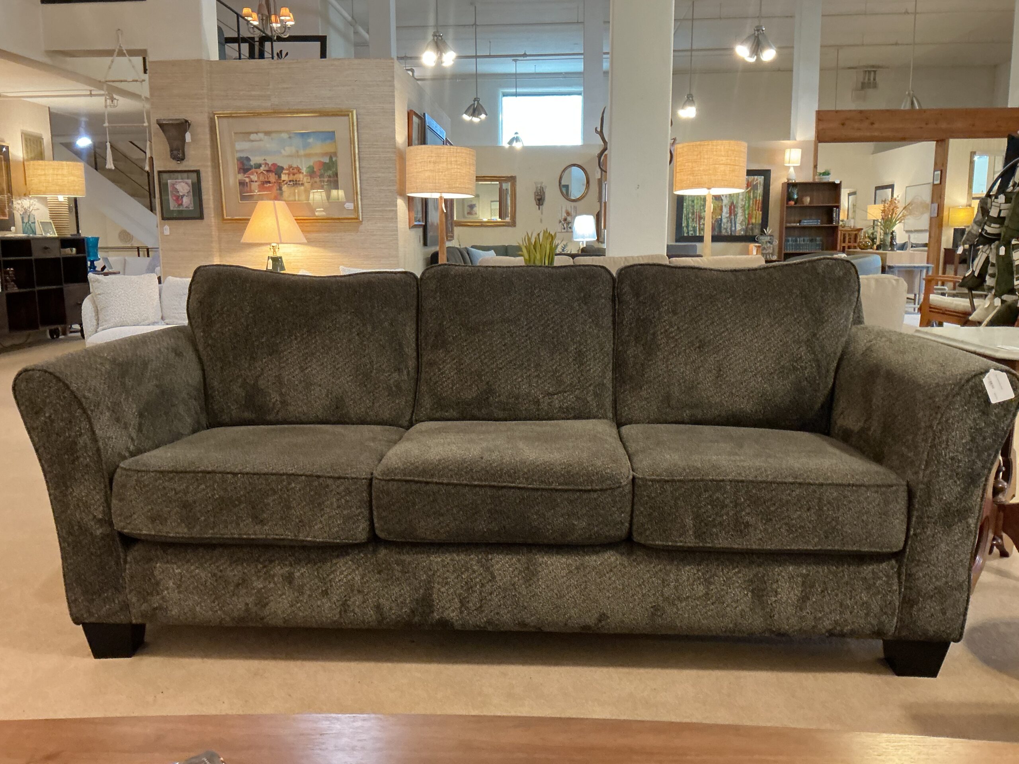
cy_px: 382
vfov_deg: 48.2
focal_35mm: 29
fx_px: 854
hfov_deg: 61.7
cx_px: 510
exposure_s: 1/60
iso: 250
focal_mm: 3
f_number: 1.8
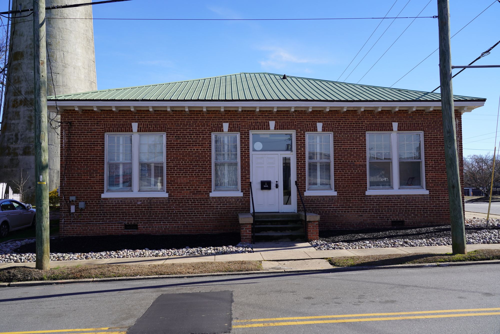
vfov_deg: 41.1
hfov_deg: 58.7
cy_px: 167
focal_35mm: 32
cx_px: 250
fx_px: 444
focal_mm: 32
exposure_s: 1/200
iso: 100
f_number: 5
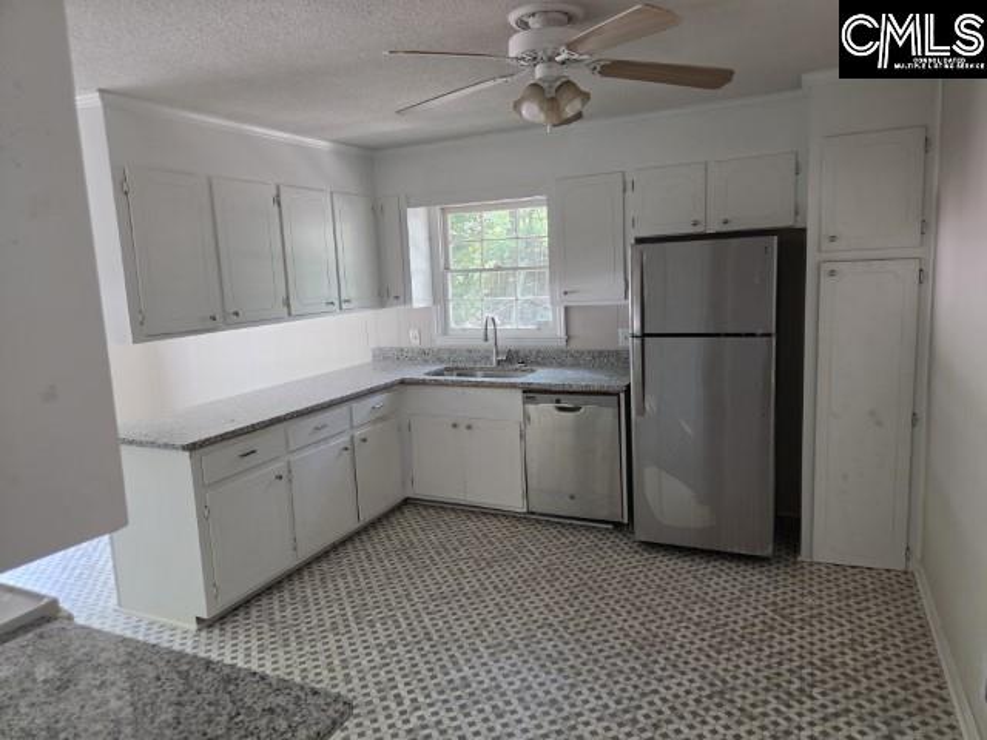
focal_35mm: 23
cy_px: 370
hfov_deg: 73.9
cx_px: 494
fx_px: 656
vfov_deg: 58.9
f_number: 1.8
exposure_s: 1/120
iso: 500
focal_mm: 5.4
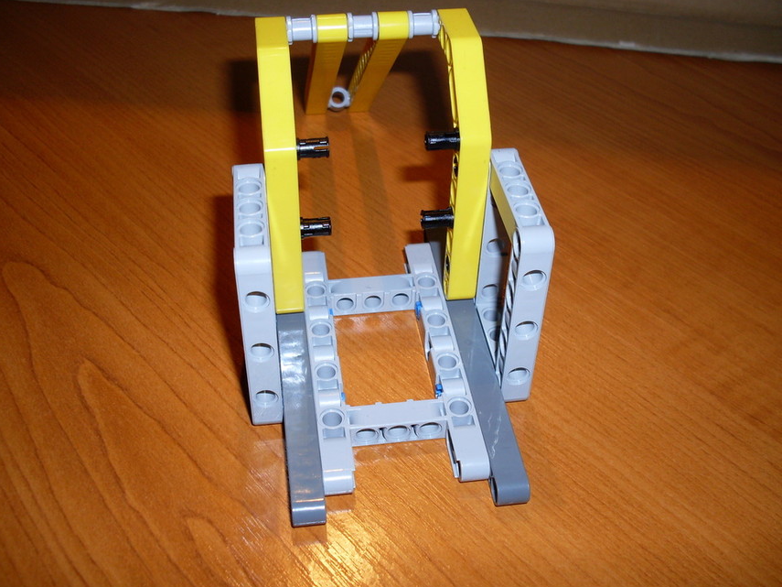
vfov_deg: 36.0
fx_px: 904
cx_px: 389
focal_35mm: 40
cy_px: 294
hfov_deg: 46.8
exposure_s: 1/45
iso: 100
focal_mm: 6.3
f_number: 2.8
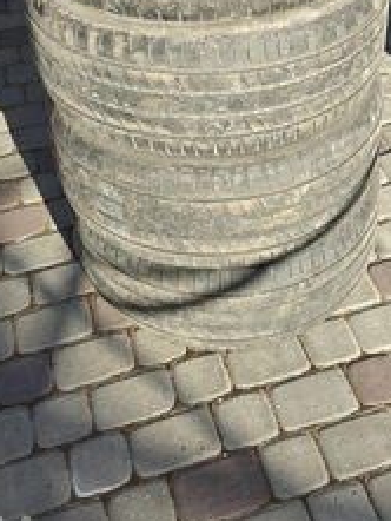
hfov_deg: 28.0
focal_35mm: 52
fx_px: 782
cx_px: 239
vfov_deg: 34.3
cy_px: 31
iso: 80
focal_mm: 6.06
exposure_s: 1/643
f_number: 1.6
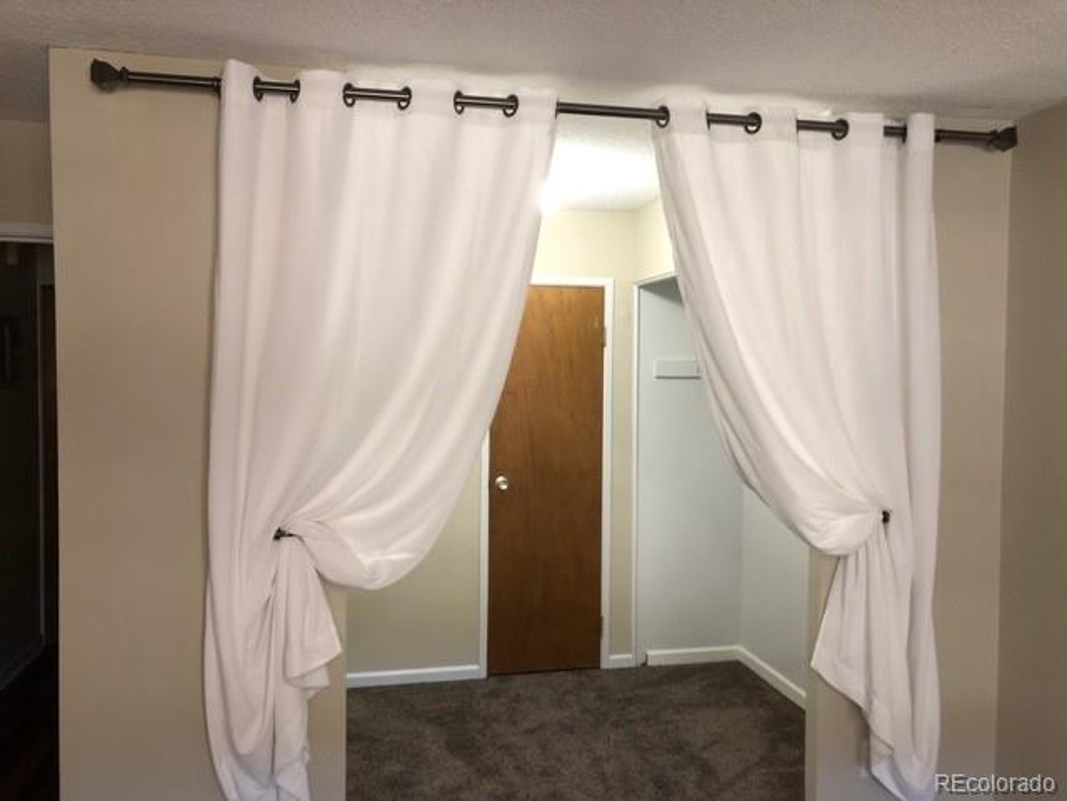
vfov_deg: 49.7
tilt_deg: -2.6
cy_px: 400
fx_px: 863
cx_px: 534
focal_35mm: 28
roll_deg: -0.5
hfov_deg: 63.4
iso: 64
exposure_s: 1/15
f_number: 1.8
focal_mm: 4
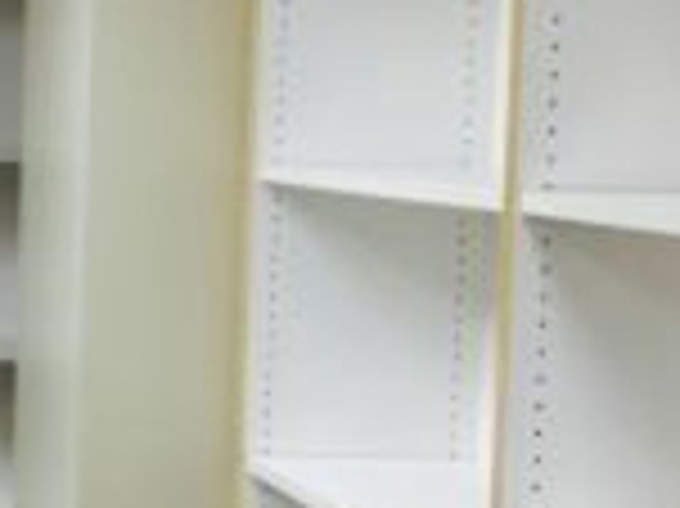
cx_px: -630
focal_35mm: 123
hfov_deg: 13.9
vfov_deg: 12.0
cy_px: 324
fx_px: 2414
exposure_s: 1/30
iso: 25
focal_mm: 4.15
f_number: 2.2
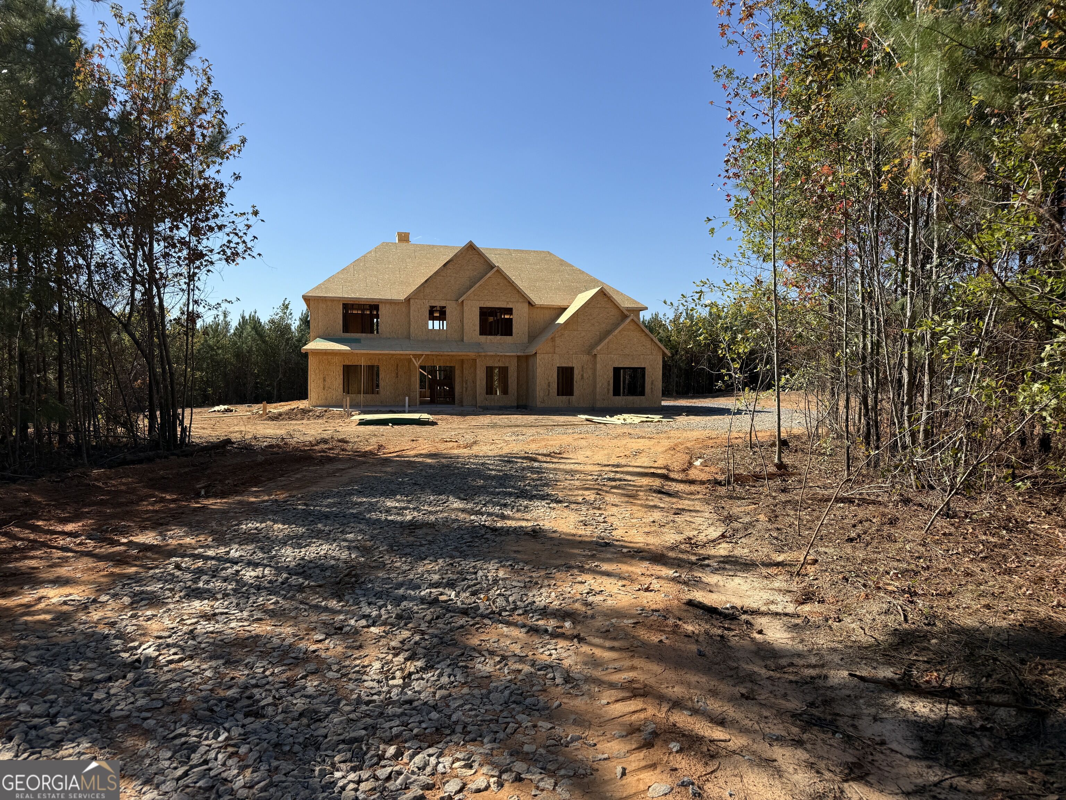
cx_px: 533
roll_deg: -1.0
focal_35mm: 24
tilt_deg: +0.3
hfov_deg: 71.6
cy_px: 400
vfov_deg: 56.8
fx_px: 739
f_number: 1.78
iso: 80
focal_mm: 6.76
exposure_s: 1/4167
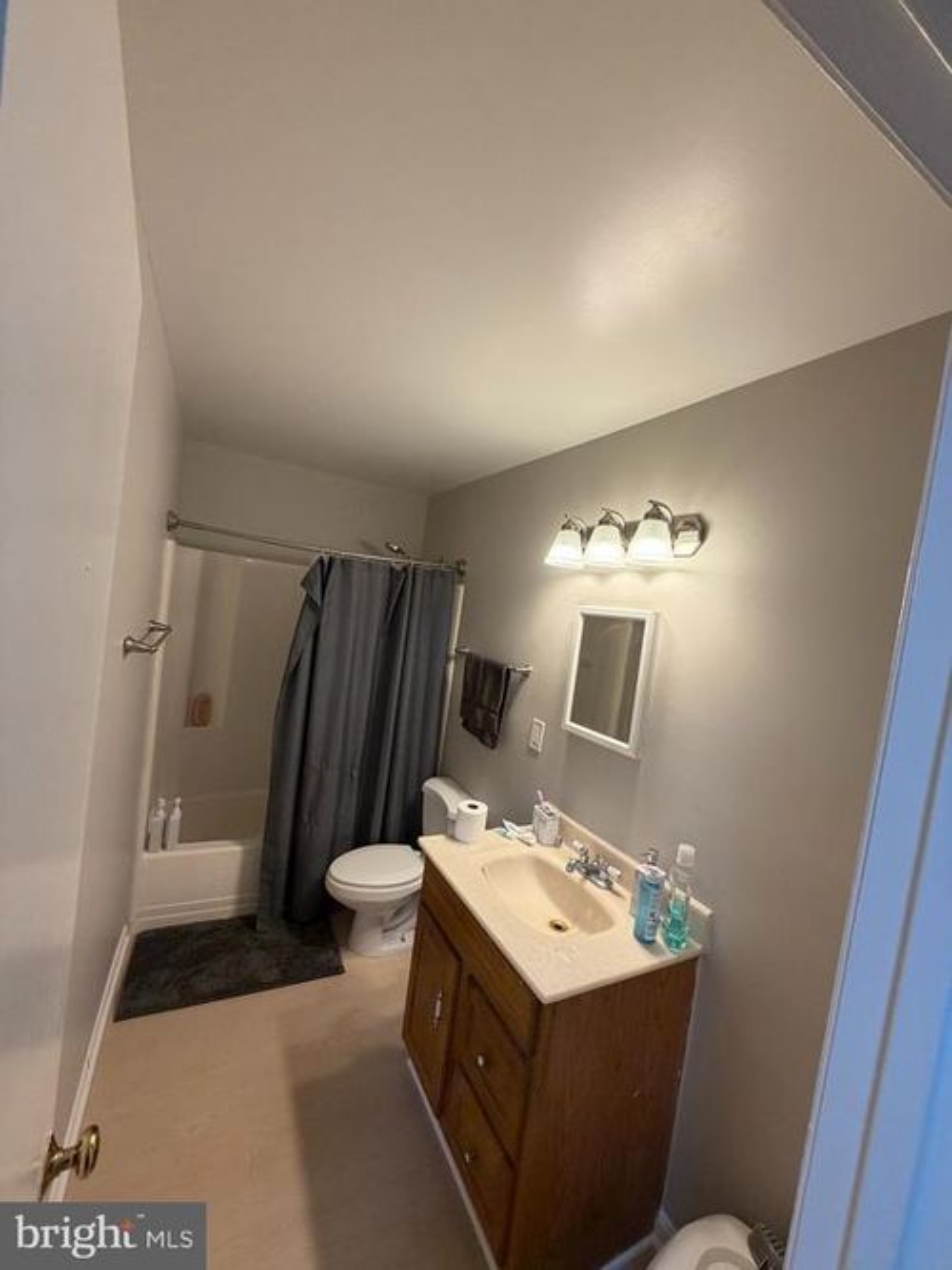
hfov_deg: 85.7
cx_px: 476
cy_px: 635
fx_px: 514
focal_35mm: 14
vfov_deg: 102.1
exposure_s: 1/120
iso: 200
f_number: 2.2
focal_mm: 2.22
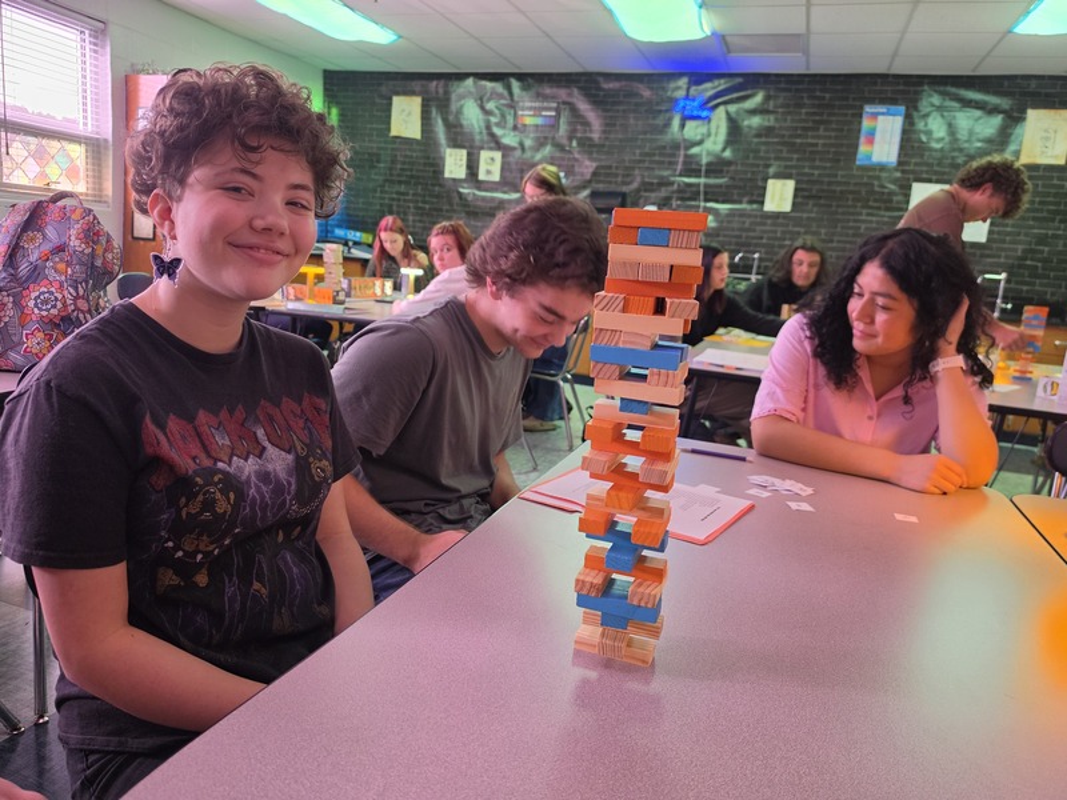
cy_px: 400
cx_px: 534
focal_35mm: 23
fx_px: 709
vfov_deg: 58.9
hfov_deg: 73.9
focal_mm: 6.5
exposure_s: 1/120
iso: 250
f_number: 1.4
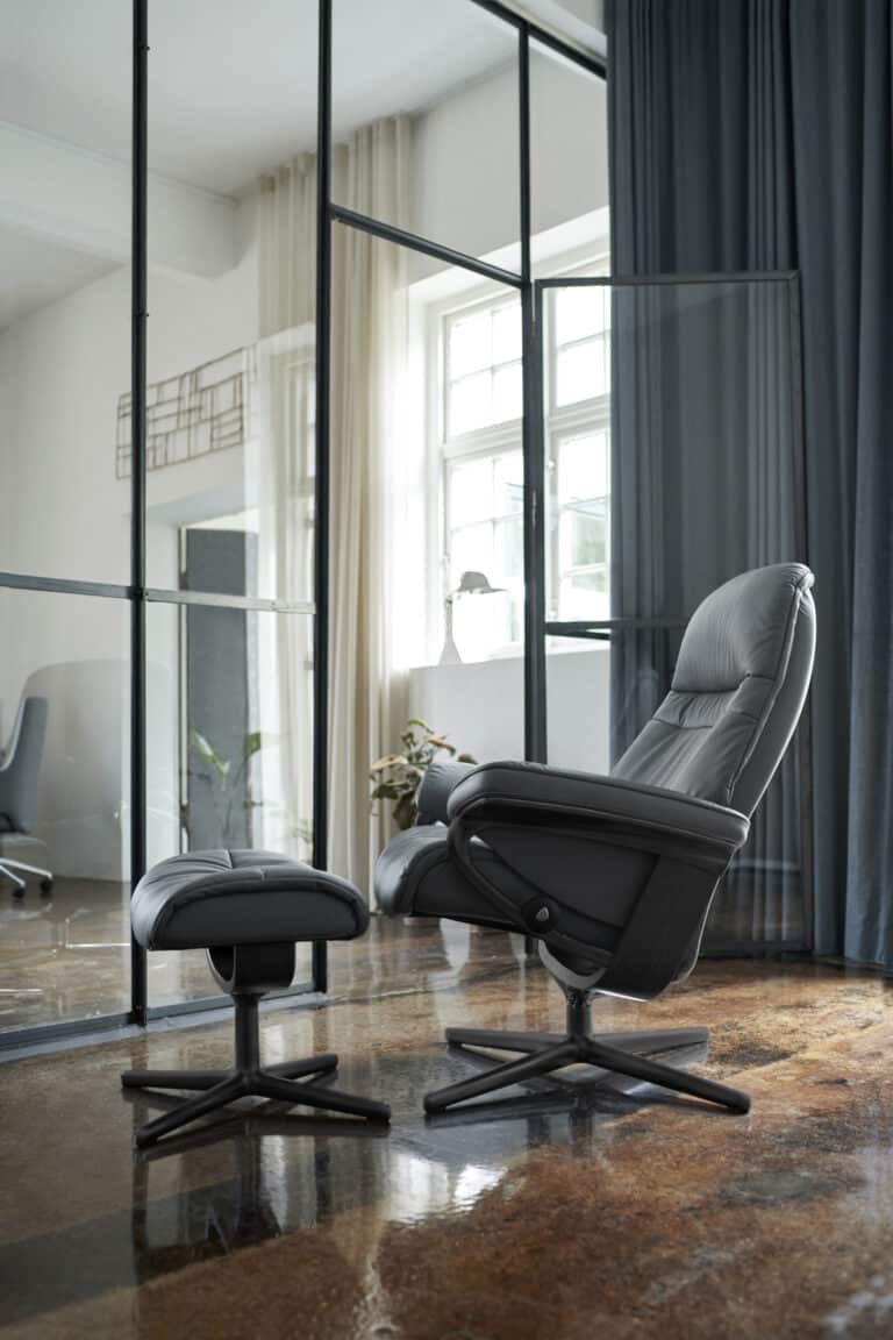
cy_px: 670
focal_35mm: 35
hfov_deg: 37.9
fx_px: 1302
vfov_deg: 54.4
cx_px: 446
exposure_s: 1/50
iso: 640
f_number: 2.8
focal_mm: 35
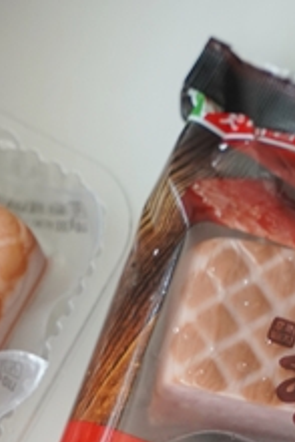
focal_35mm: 213
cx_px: 148
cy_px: 683
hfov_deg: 6.5
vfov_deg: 9.4
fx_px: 2614
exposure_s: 1/125
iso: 2000
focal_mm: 67
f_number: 4
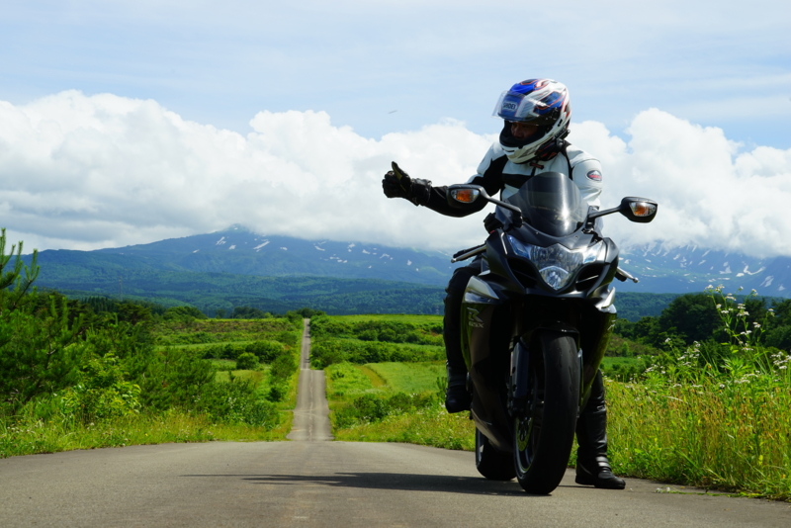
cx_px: 396
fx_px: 1429
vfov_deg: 20.9
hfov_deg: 30.9
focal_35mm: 65
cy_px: 264
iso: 125
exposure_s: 1/90
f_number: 16
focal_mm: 65
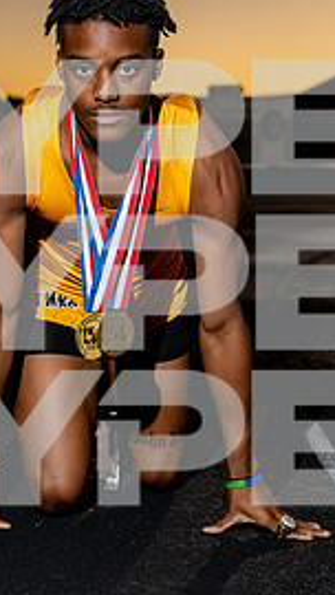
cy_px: 284
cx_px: 77
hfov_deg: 12.6
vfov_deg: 22.2
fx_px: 1515
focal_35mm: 96
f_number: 4.5
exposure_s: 1/200
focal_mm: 55
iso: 250
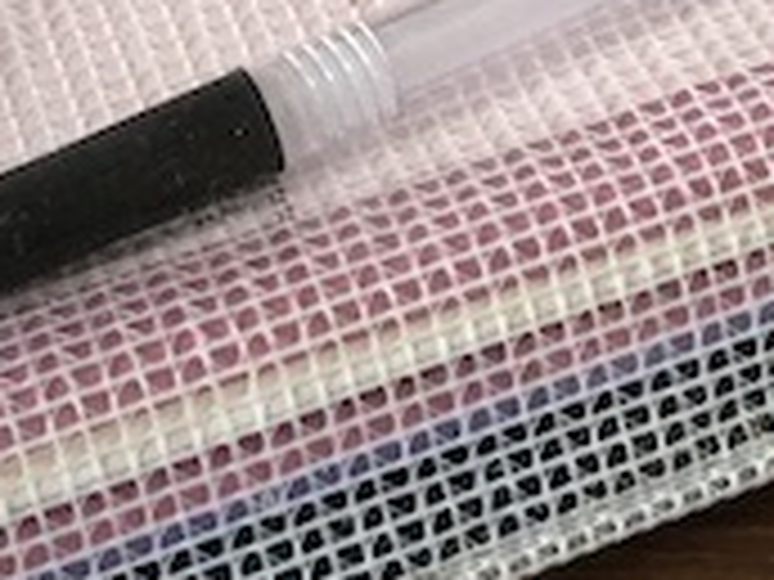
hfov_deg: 18.9
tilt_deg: -51.8
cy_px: -81
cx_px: 410
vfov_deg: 13.9
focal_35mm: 104
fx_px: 2325
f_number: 1.8
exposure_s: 1/30
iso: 25
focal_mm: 4
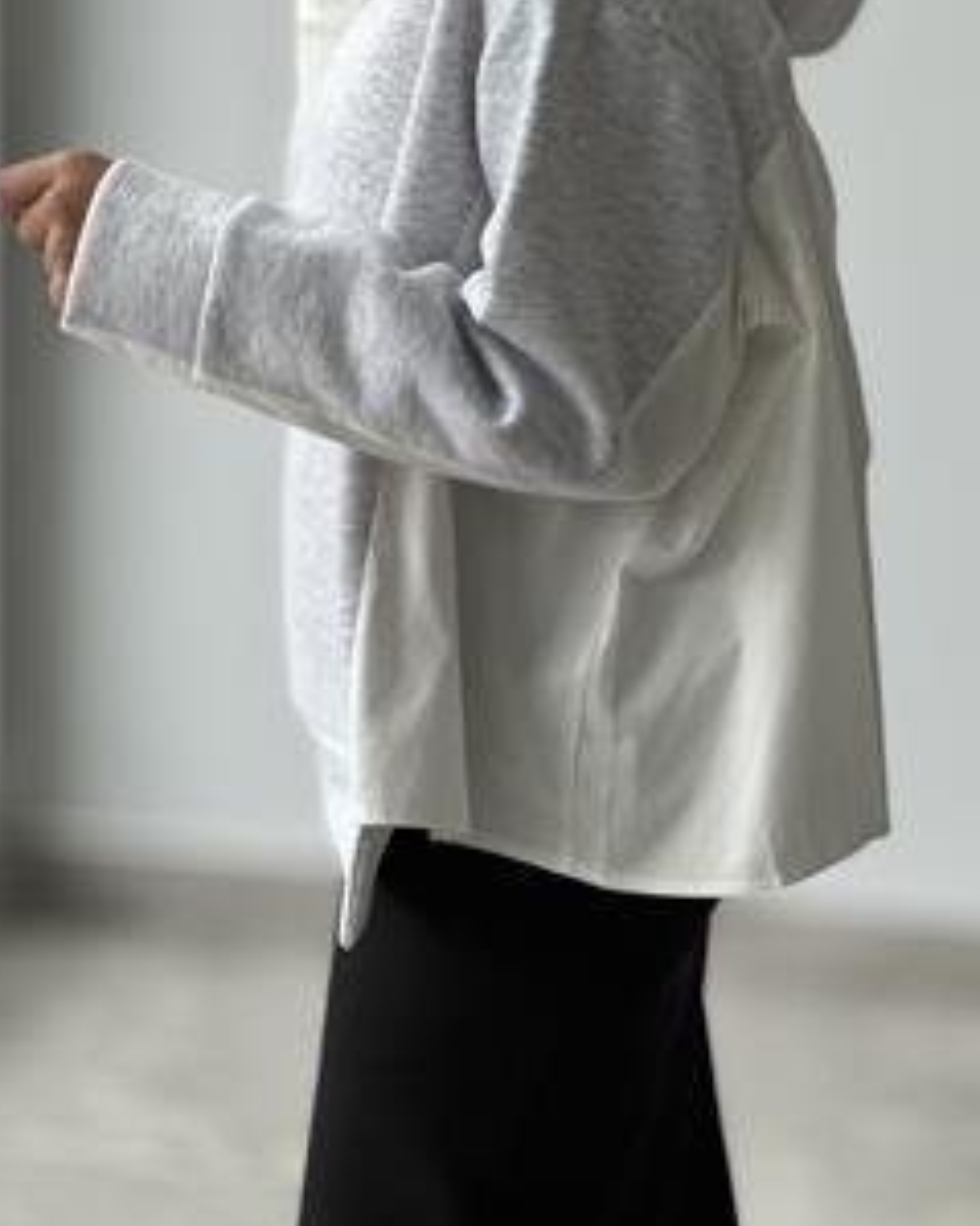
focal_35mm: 104
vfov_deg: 18.4
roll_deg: -2.0
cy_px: 519
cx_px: 570
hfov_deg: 14.8
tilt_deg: -13.3
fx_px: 3772
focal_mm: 9
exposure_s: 1/121
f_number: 2.8
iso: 125
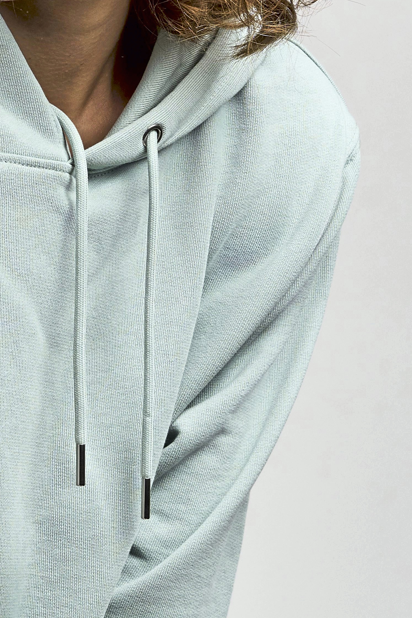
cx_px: -9
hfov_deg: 6.6
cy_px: 83
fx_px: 3552
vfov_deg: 9.9
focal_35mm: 207
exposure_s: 1/160
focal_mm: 50
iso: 320
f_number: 9
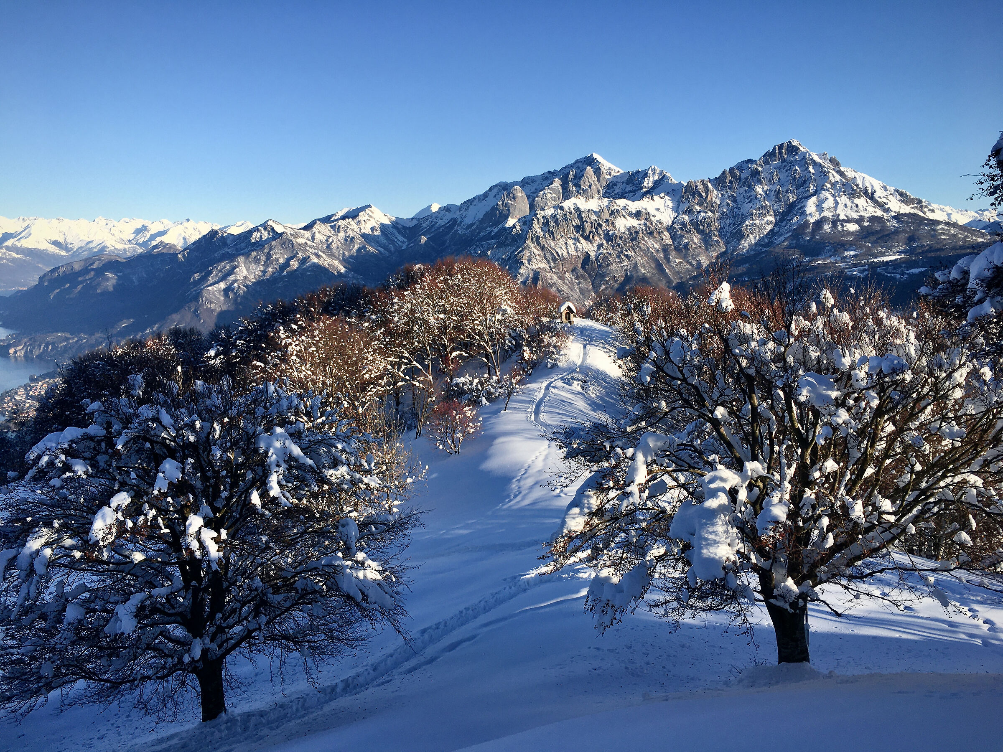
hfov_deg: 61.7
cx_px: 502
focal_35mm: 29
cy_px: 376
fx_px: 840
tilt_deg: -8.7
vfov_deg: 48.2
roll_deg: -1.4
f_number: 2.2
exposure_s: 1/1425
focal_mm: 4.15
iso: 25
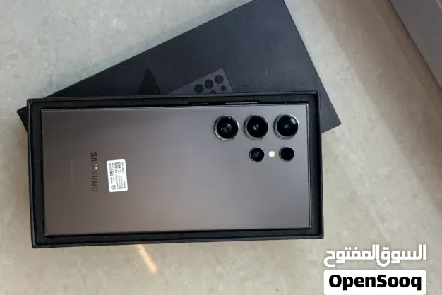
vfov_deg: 26.5
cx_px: 217
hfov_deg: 38.9
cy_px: 143
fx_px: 626
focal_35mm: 51
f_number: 1.78
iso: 125
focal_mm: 6.76
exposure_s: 1/242
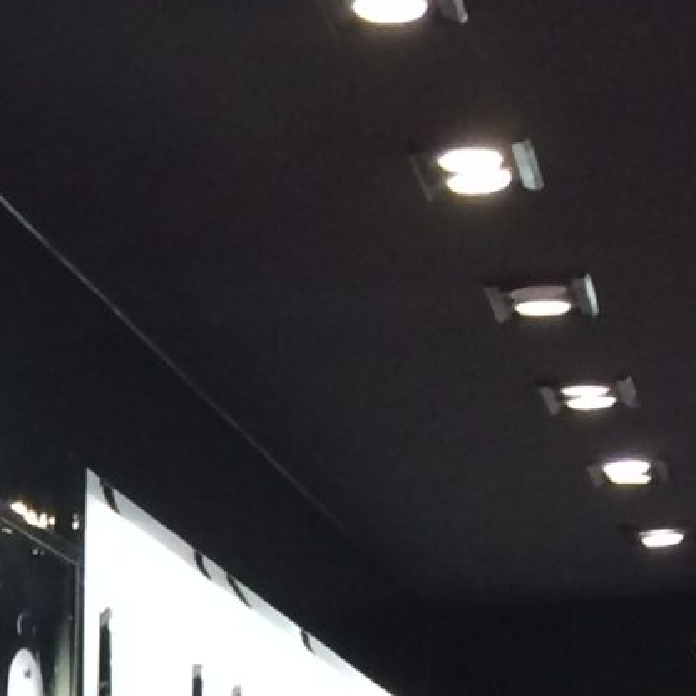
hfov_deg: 10.0
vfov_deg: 9.9
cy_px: 1425
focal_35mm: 163
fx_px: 3708
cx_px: -679
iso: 40
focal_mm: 4.12
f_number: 2.2
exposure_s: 1/30
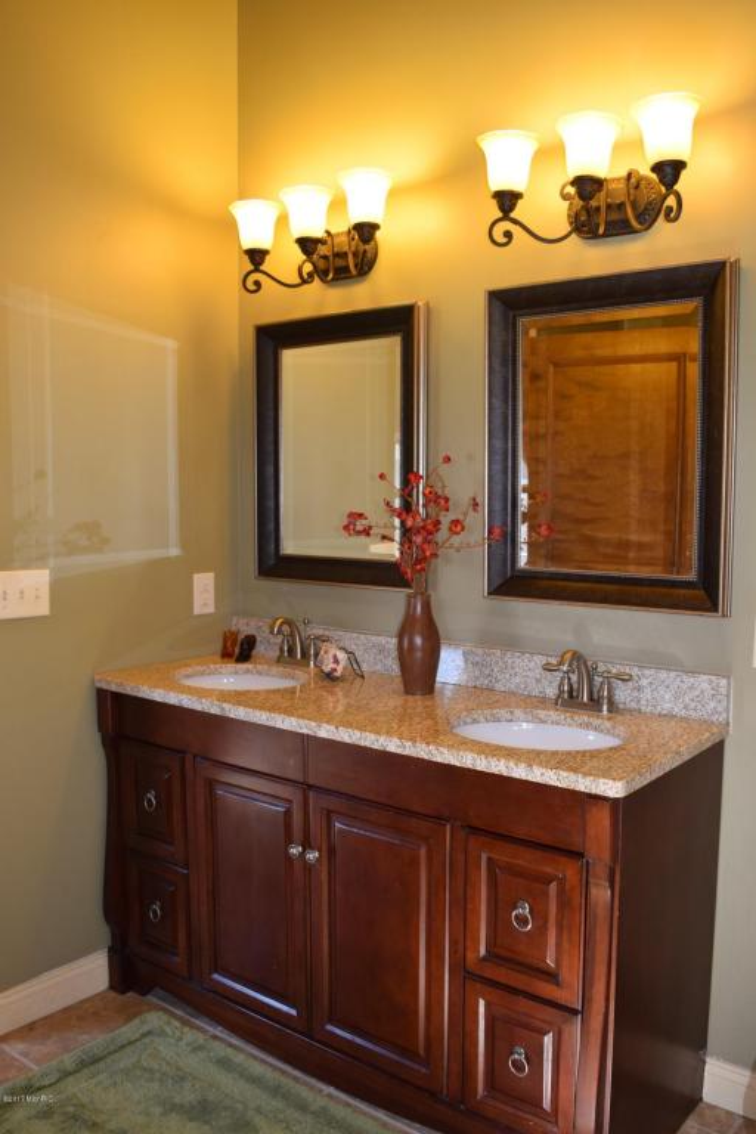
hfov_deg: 43.6
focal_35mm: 30
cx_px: 378
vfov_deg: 61.9
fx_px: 945
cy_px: 567
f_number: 4.5
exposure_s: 1/80
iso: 800
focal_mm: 20
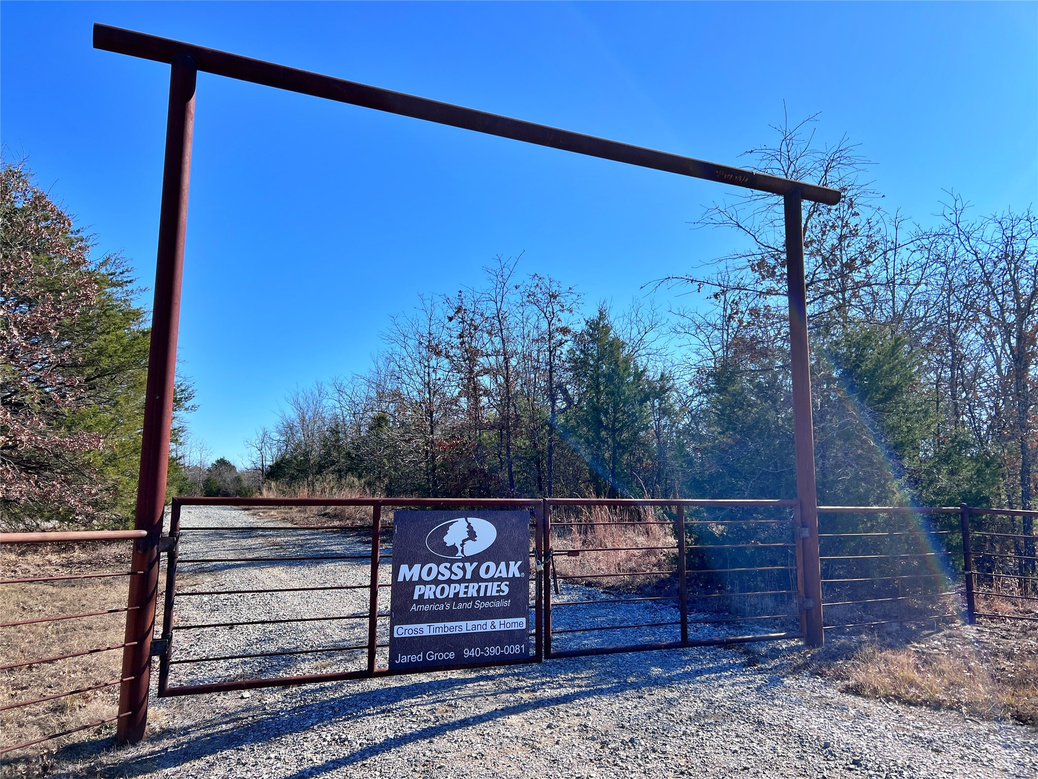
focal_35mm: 26
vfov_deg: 53.1
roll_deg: +0.3
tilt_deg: +9.5
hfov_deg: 67.3
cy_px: 390
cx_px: 519
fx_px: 780
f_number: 1.5
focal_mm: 5.7
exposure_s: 1/3571
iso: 50
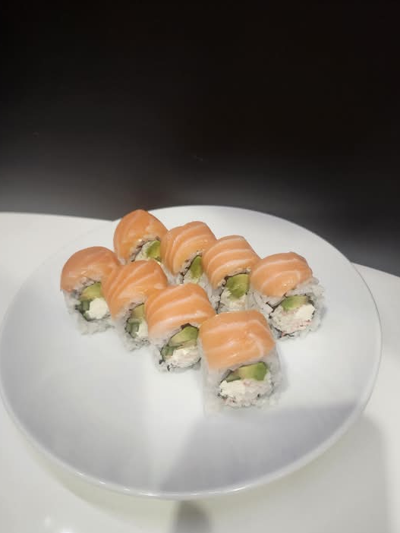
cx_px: 199
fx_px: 370
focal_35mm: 24
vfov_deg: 71.6
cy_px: 276
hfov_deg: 56.8
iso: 640
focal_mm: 5.54
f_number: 1.8
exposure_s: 1/100
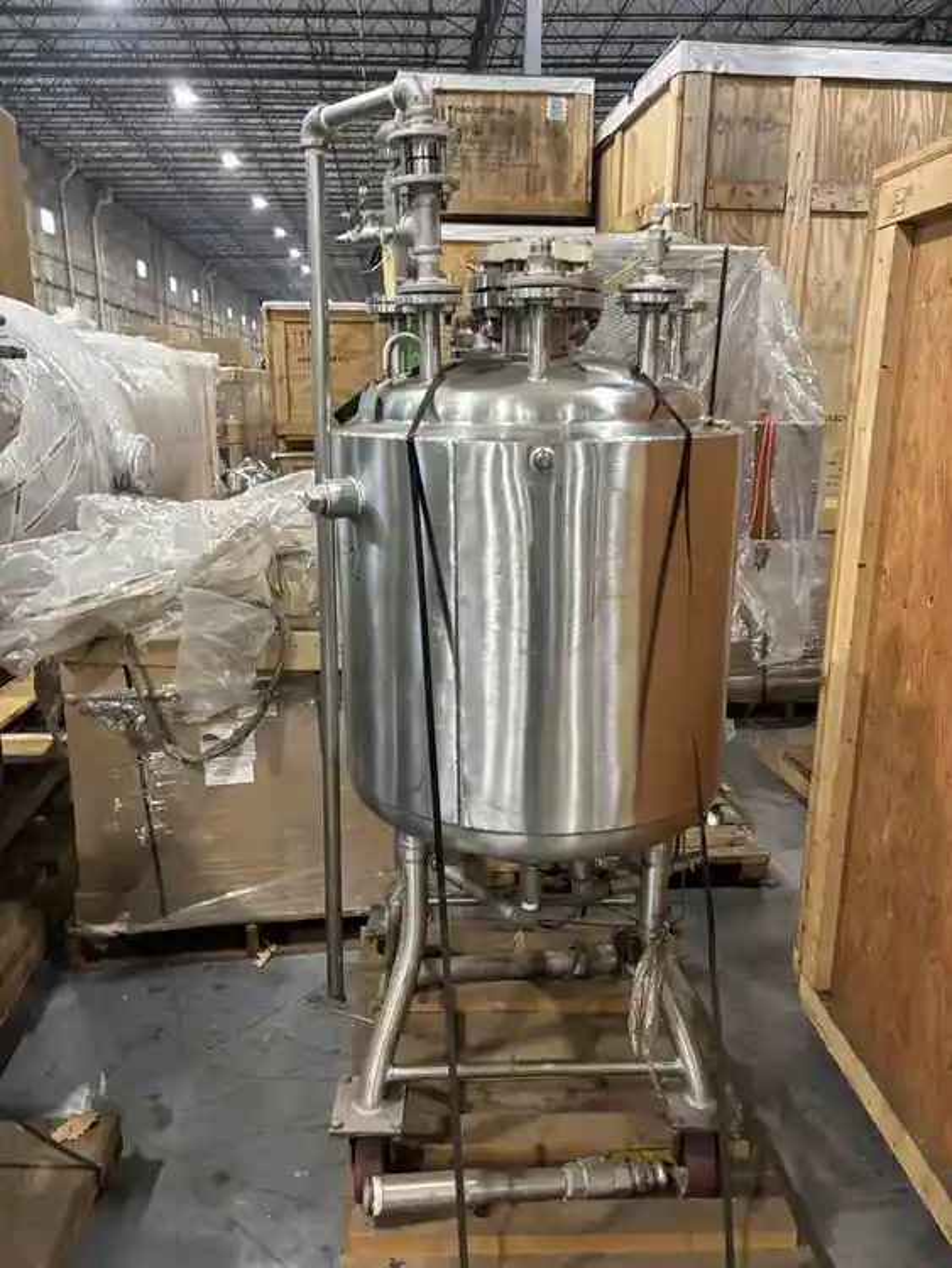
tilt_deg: -13.9
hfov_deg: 53.1
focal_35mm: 26
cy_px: 634
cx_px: 476
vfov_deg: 67.3
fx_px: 953
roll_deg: +0.2
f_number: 1.6
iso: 400
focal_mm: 5.96
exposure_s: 1/60
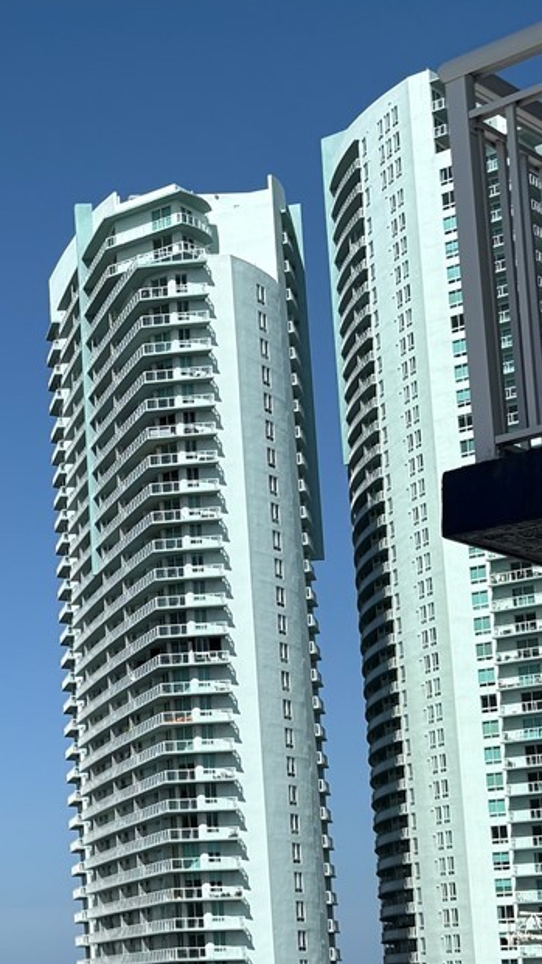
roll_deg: +1.9
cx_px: -362
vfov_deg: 28.4
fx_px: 1866
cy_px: 764
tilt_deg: +6.9
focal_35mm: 73
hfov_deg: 14.9
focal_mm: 5.96
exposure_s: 1/5814
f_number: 1.6
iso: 50
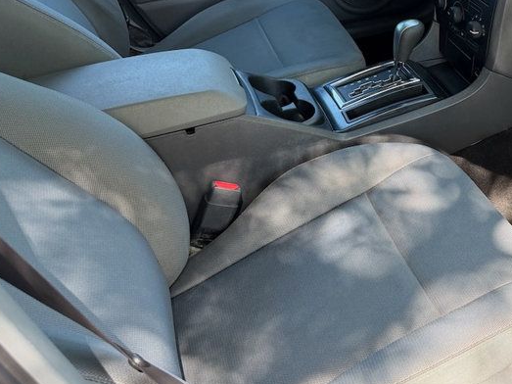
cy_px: 108
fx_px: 695
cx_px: 471
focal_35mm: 47
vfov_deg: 30.5
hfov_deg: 37.5
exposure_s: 1/169
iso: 125
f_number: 1.78
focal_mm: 6.76
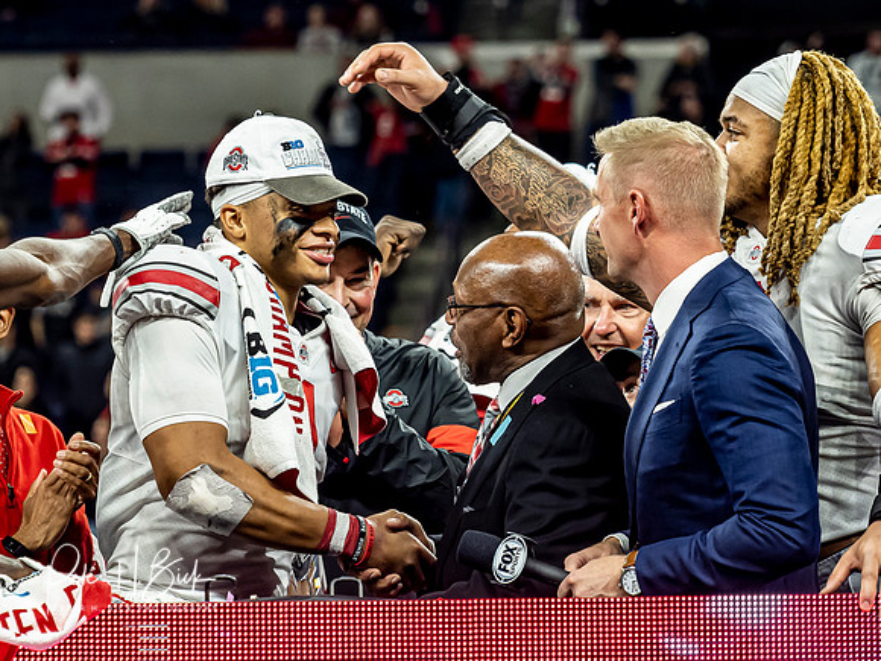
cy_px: 212
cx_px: 278
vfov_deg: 4.6
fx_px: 8291
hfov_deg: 6.1
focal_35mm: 326
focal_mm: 110
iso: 1000
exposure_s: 1/320
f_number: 3.5
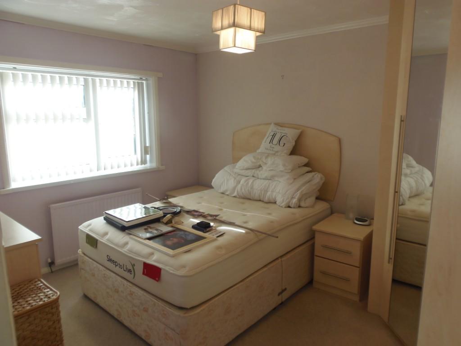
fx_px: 320
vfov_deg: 56.8
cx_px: 230
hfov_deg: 71.6
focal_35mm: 24
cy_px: 173
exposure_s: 1/50
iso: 64
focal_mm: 4.3
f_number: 2.9
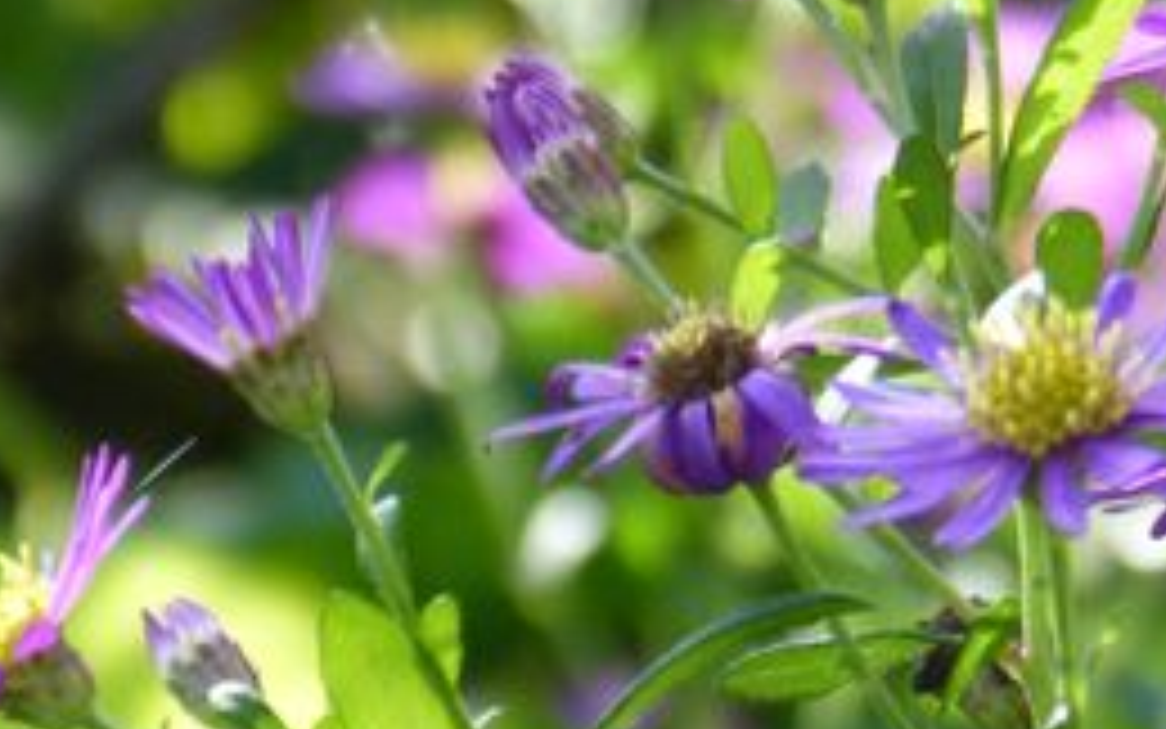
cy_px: 50
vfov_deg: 1.8
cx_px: 1247
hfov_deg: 2.9
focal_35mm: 734
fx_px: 23330
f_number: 3.9
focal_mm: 40.4
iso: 200
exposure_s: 1/80
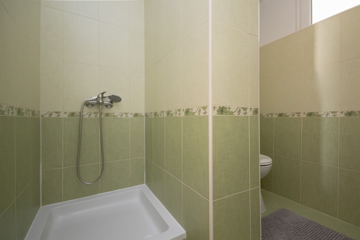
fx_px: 150
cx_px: 180
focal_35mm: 15
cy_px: 120
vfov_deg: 77.4
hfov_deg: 100.4
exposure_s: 1/60
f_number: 4
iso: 1800
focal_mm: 10
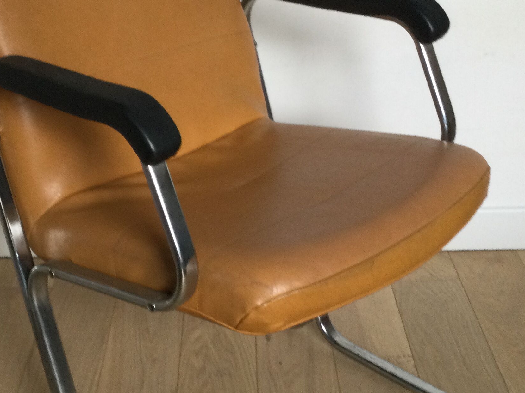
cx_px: 194
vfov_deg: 24.0
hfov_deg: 31.5
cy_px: 190
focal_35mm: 61
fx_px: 925
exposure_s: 1/33
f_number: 2.4
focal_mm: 3.3
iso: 100
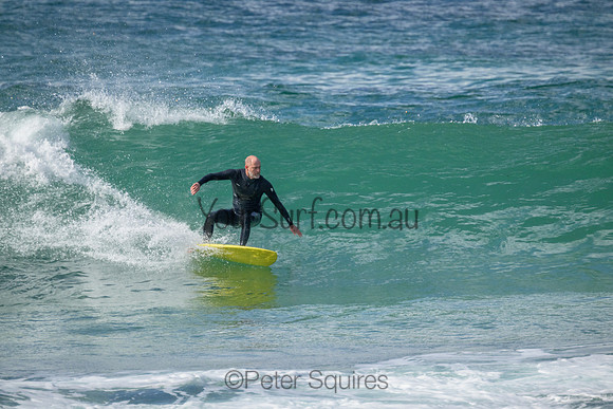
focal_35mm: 800
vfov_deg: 1.7
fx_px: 13625
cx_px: 306
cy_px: 204
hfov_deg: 2.6
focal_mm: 800
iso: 2200
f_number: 11
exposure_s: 1/1250
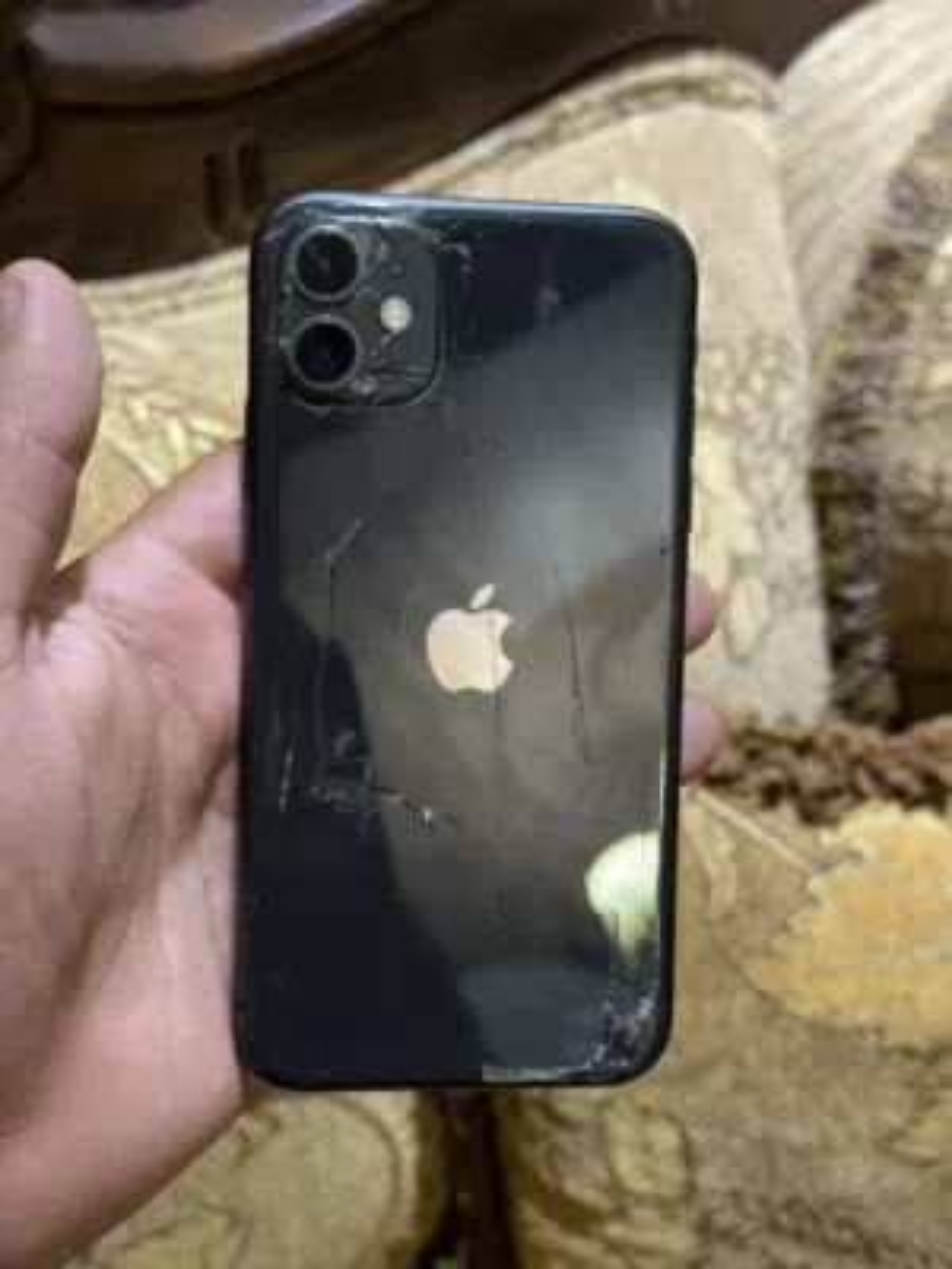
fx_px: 1760
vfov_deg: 39.7
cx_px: 476
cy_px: 634
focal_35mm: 48
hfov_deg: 30.3
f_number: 1.78
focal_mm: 6.86
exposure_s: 1/25
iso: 500
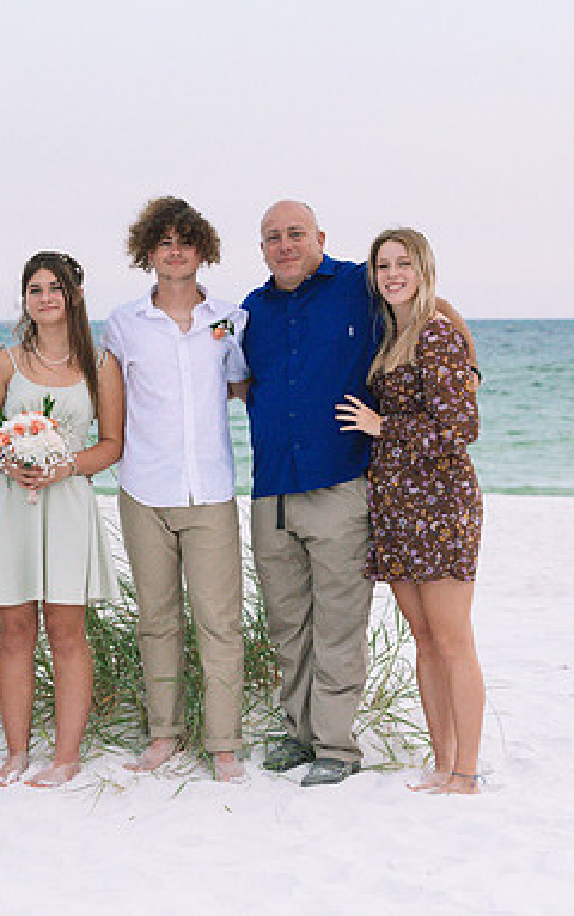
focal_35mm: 108
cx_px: 45
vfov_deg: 19.3
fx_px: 2698
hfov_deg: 12.0
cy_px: 456
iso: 2500
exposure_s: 1/3200
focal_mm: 70
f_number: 5
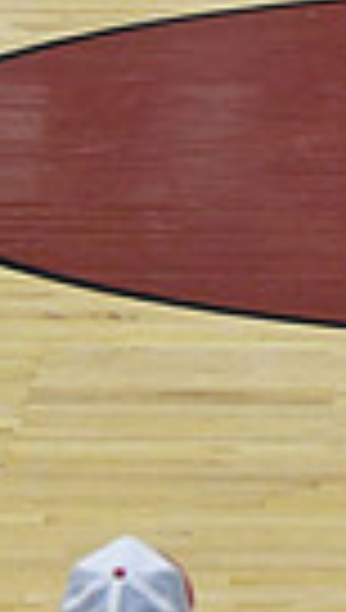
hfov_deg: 2.6
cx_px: 1245
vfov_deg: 4.6
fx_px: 7596
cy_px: -110
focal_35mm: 468
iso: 5000
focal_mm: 70
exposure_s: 1/500
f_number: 4
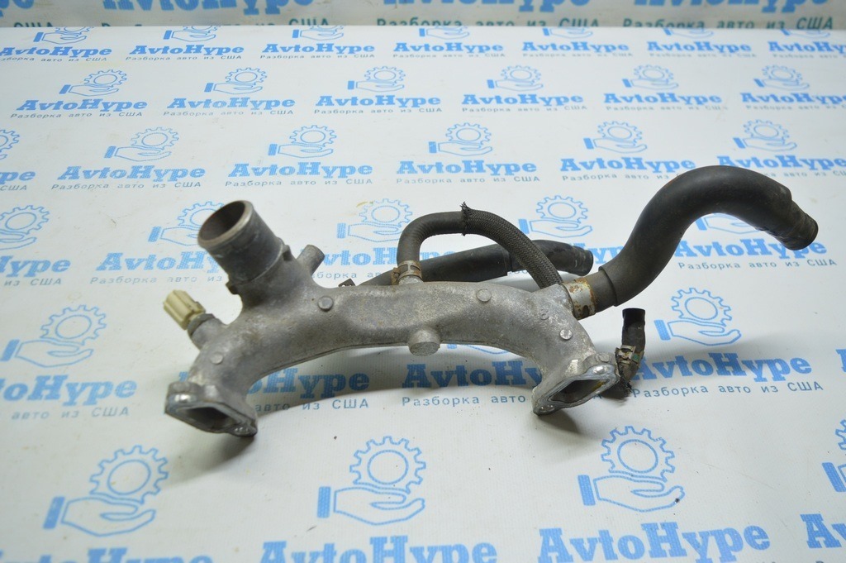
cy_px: 282
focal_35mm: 32
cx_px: 423
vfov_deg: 41.6
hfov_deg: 59.5
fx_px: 740
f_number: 3.8
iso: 400
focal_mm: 21
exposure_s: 1/60
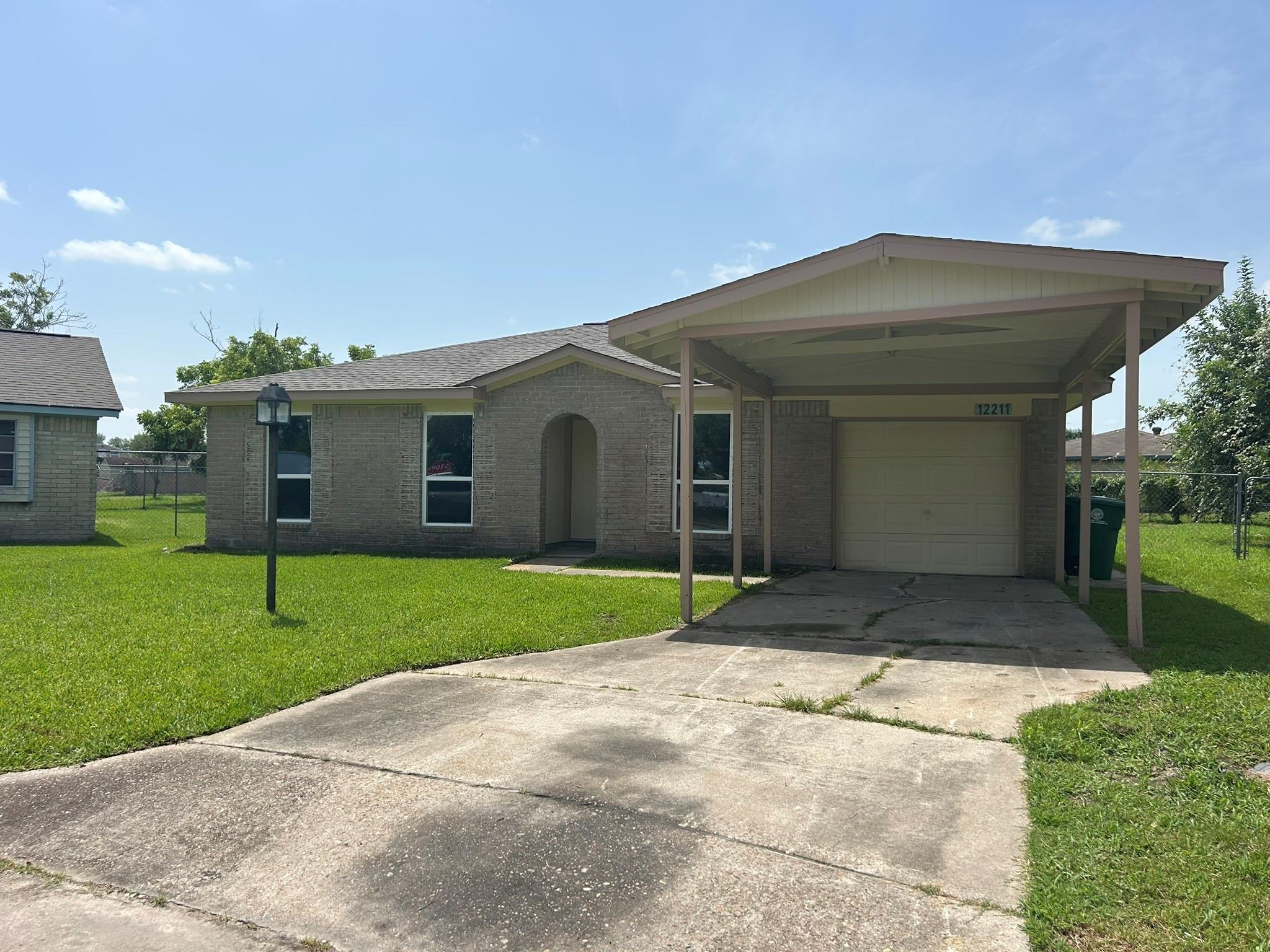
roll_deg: -0.2
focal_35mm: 26
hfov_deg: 67.3
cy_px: 476
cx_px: 635
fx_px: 954
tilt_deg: -0.4
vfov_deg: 53.1
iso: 50
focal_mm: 5.7
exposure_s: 1/5076
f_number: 1.5
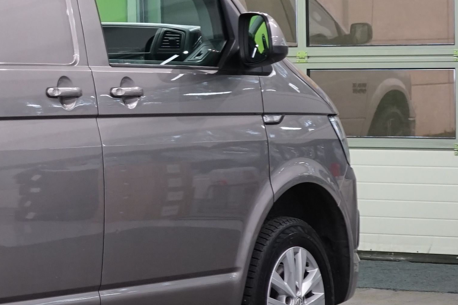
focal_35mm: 178
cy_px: 74
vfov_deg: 7.7
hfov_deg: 10.9
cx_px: -332
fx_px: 2264
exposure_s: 1/50
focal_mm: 45
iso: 800
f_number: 5.6
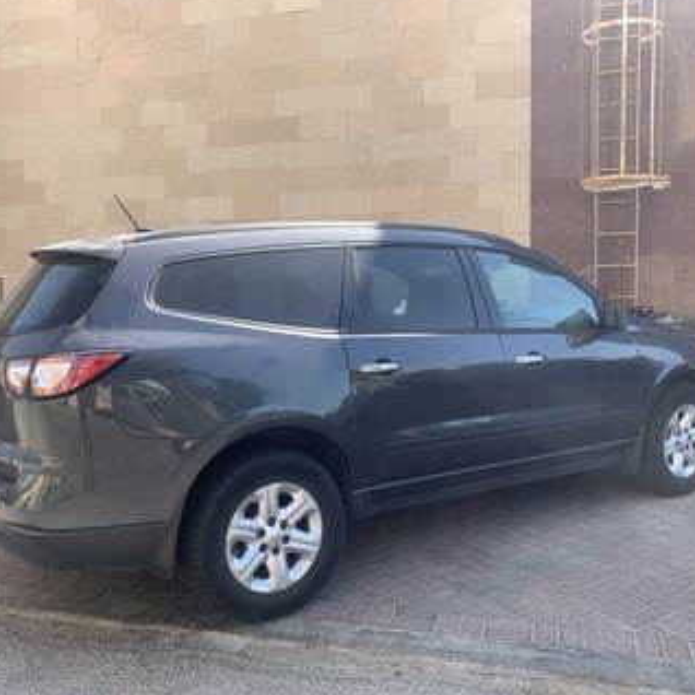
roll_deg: +2.0
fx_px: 750
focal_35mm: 33
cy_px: 360
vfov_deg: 49.7
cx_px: 349
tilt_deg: -5.0
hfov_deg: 49.7
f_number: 1.8
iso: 25
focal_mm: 4.25
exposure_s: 1/616
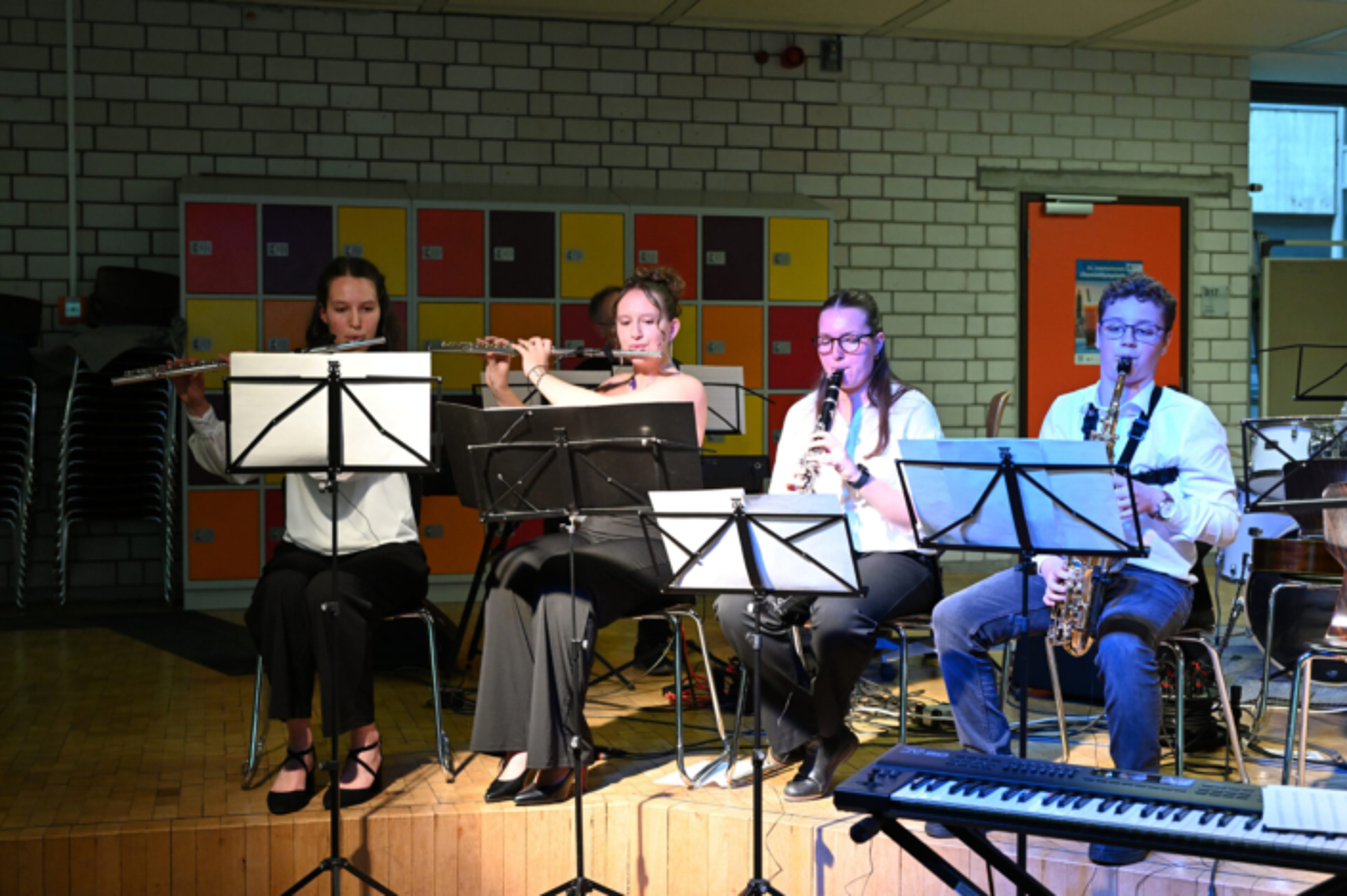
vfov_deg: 30.5
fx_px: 1645
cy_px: 448
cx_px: 674
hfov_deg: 44.5
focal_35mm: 44
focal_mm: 44
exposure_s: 1/125
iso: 2800
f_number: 4
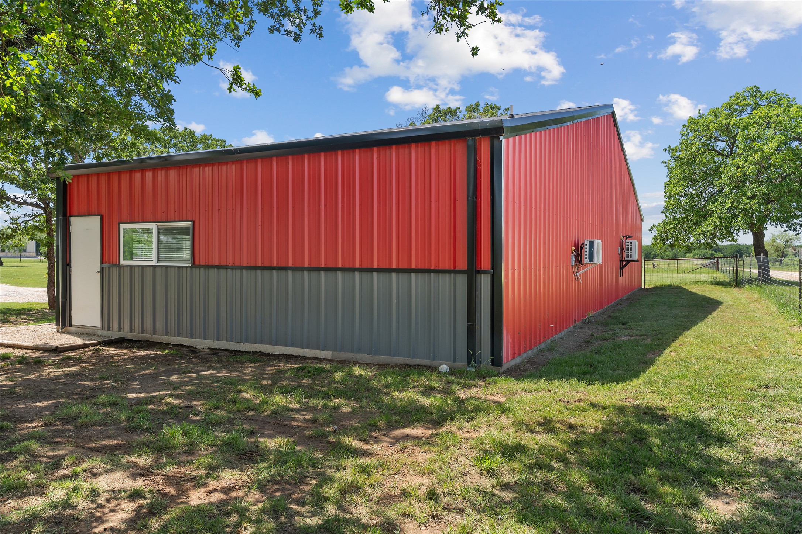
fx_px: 557
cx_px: 401
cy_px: 267
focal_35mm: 25
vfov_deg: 51.3
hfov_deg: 71.5
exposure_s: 1/60
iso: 400
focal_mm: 25
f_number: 9
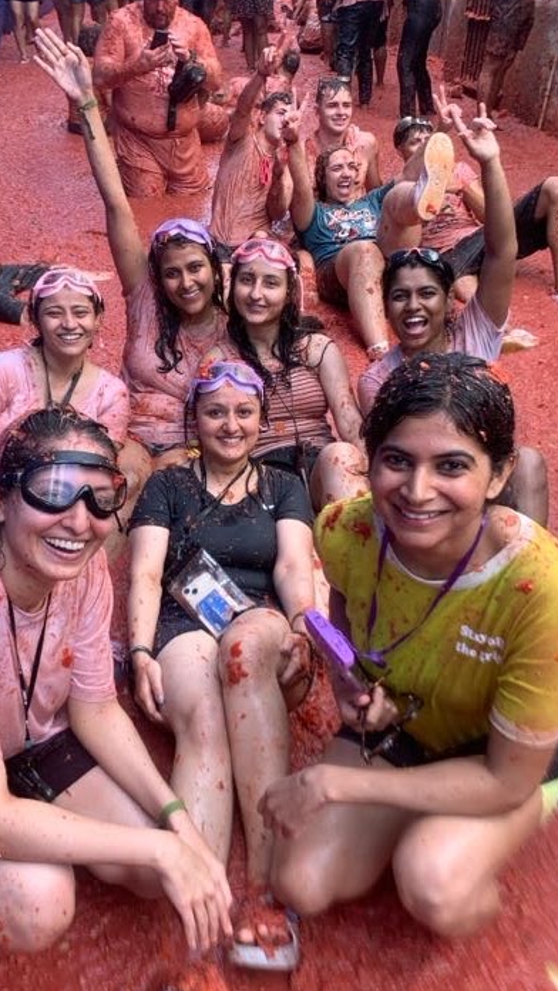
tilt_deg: -31.6
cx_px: 210
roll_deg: -0.3
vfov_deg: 58.0
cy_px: 530
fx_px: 893
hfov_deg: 34.5
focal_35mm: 34
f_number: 1.8
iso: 25
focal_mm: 4.25
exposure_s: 1/175
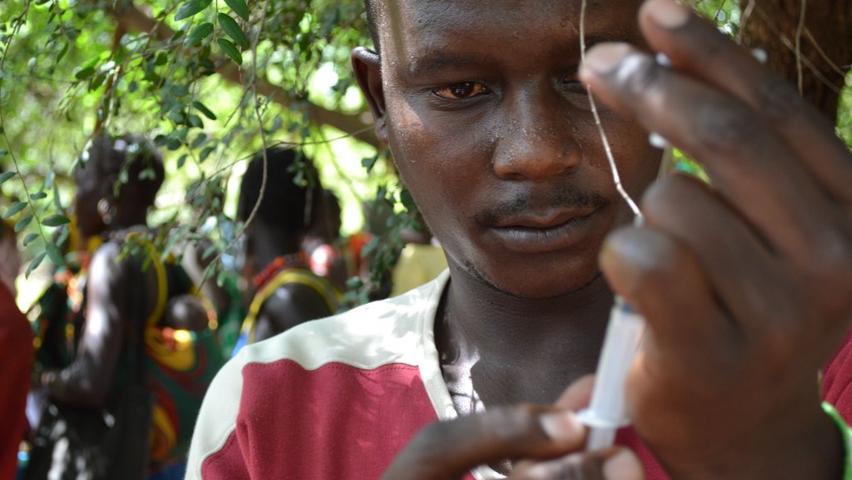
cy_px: 239
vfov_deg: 19.1
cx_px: 426
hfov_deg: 33.3
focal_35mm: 63
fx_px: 1423
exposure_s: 1/60
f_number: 5.3
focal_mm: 40
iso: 450
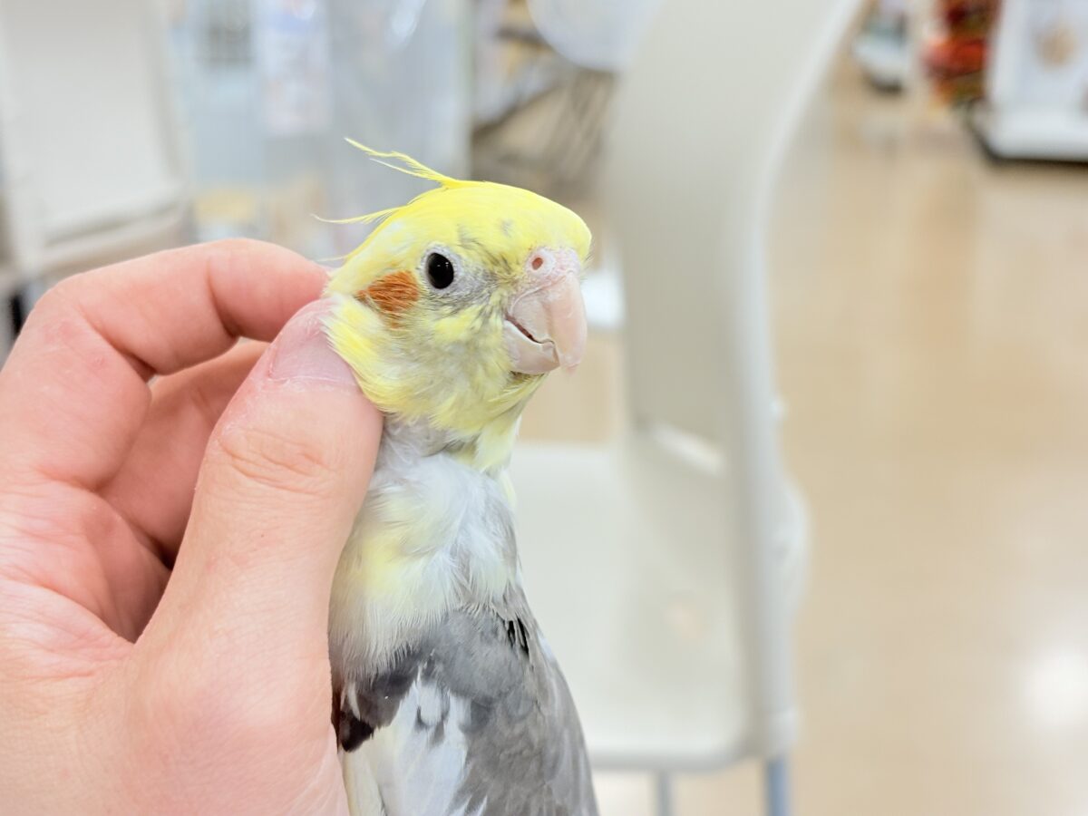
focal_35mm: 52
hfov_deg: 36.8
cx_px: 544
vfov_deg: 28.0
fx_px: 1634
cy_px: 408
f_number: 1.6
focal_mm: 5.96
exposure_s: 1/50
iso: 40
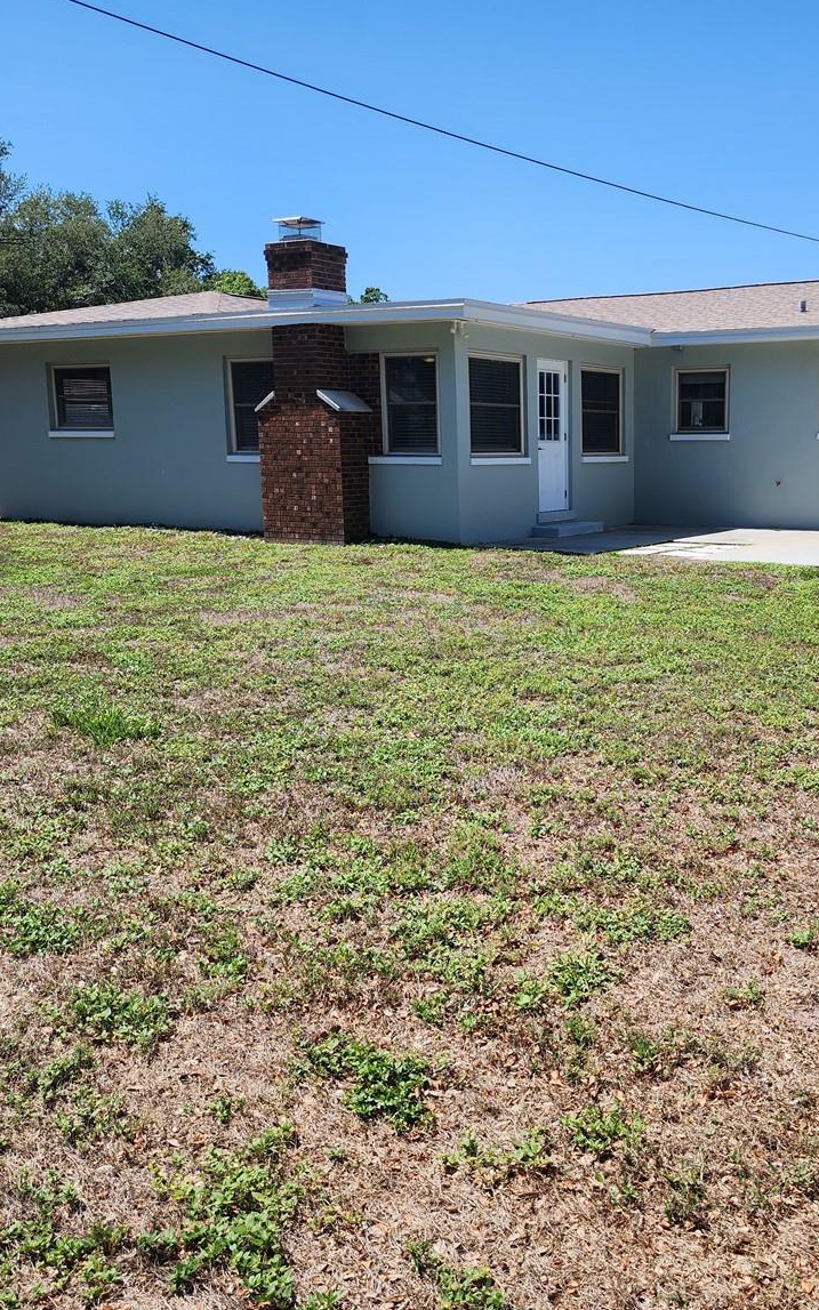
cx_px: 588
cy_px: 643
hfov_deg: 36.6
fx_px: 1214
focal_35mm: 34
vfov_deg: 56.7
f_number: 1.8
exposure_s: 1/947
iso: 12
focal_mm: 6.4
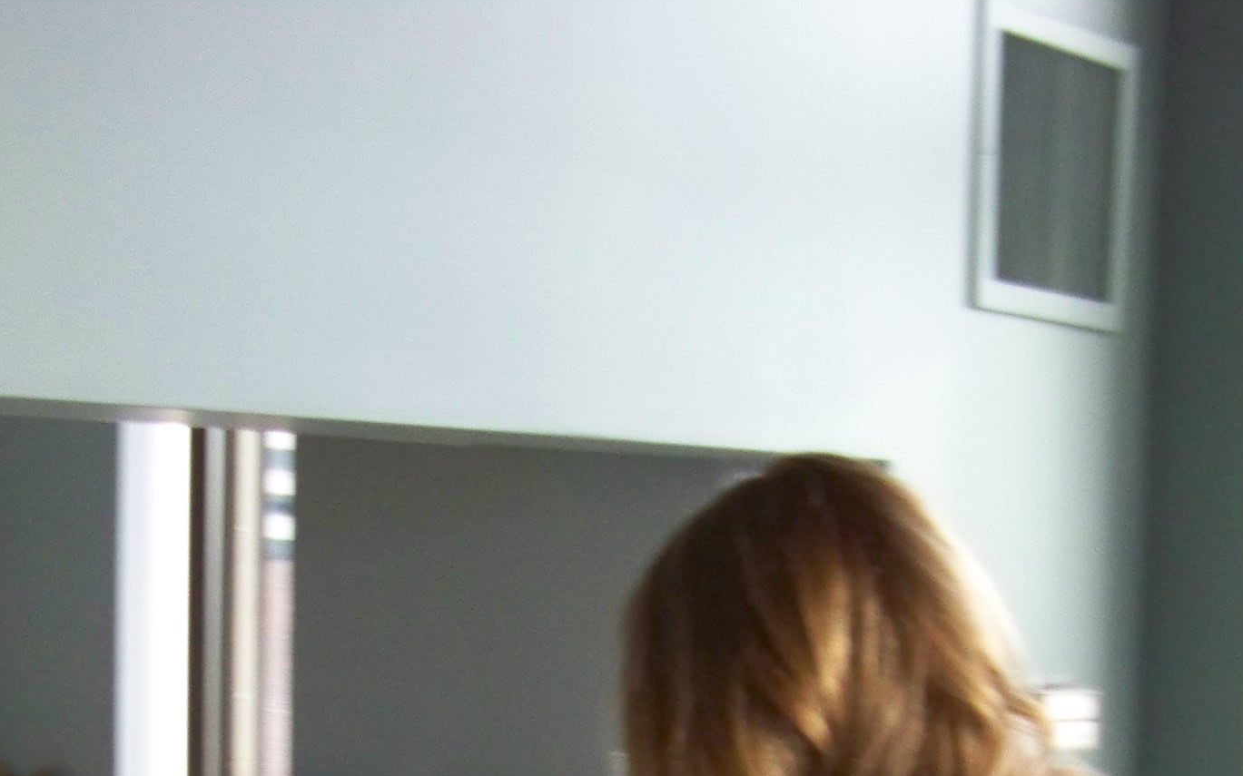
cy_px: 1091
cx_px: 682
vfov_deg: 13.7
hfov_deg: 22.8
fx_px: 3082
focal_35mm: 91
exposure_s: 1/30
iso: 186
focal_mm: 5.85
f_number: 2.8
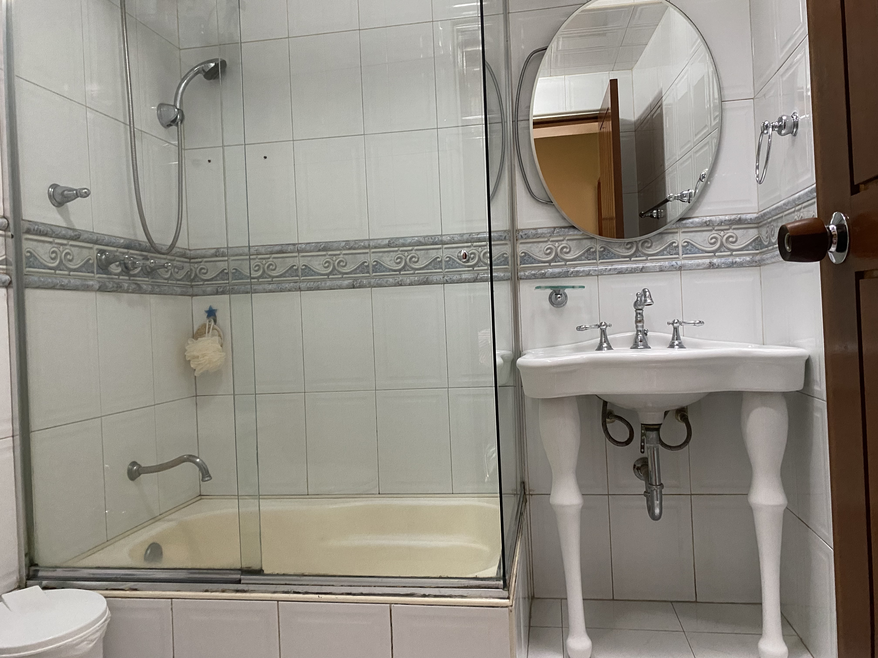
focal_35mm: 26
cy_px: 329
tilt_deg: -1.7
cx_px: 439
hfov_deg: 67.3
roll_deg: +3.7
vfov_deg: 53.1
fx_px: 659
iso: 500
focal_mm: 4.25
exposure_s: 1/40
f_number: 1.8
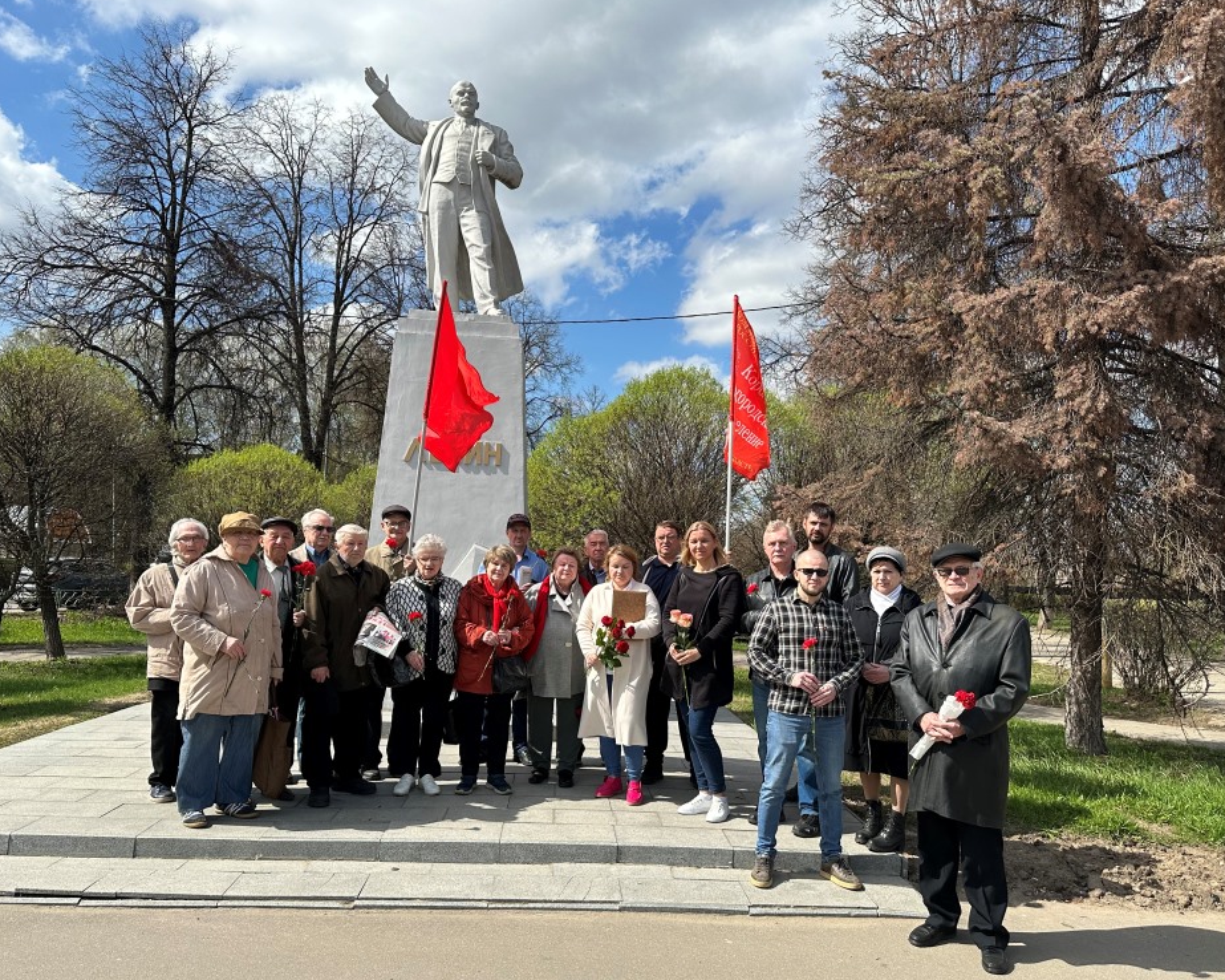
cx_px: 613
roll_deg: -2.1
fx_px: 942
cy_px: 501
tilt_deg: +5.5
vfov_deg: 54.9
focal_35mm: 26
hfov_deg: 66.0
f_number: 1.78
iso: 80
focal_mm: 6.86
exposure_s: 1/4184
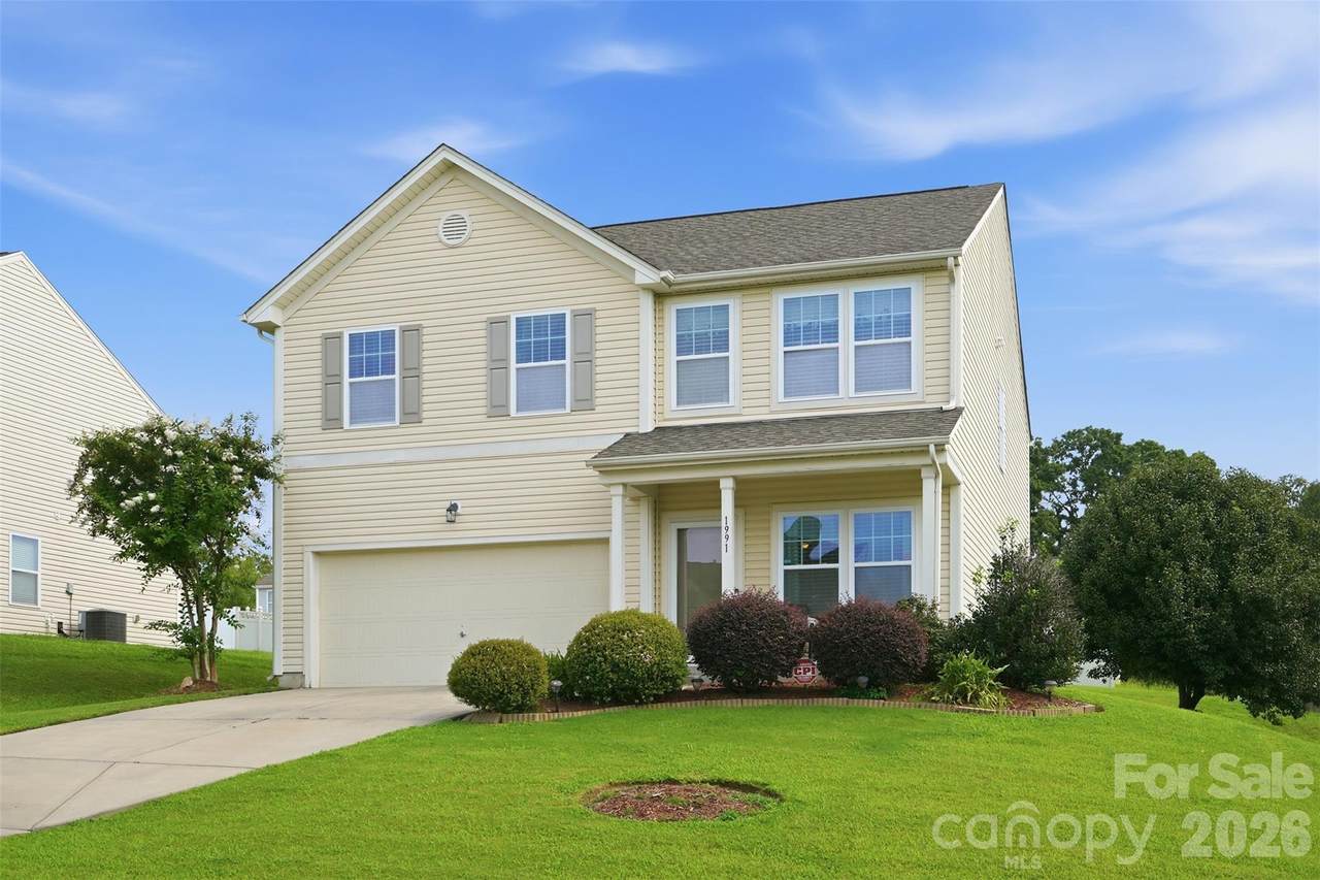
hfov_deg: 50.7
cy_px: 440
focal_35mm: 38
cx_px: 660
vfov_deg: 35.0
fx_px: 1393
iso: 100
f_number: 9
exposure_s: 1/125
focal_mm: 38
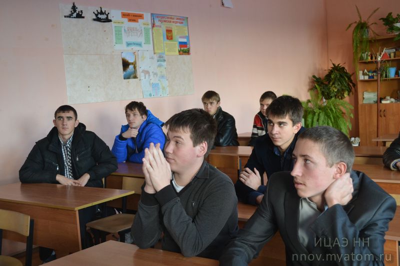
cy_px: 133
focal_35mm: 45
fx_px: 500
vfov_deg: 29.9
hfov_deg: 43.6
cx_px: 200
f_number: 4.5
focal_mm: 30
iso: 900
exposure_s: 1/60
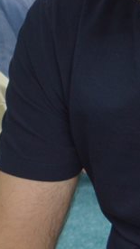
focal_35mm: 179
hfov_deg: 6.6
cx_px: -118
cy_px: 54
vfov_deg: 12.0
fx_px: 1180
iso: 400
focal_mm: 23
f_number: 3.8
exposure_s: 1/30
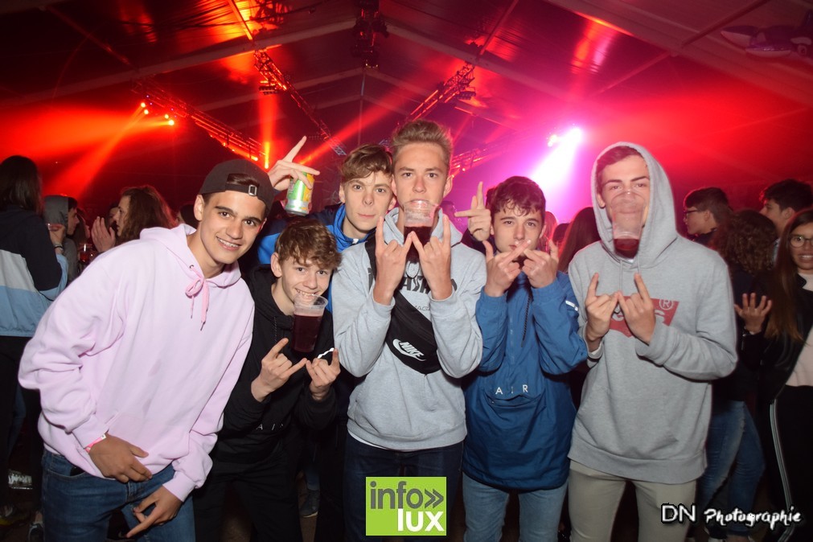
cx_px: 406
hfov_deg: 61.9
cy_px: 271
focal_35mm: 30
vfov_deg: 43.6
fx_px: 677
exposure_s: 1/30
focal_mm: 20
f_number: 3.5
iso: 1600
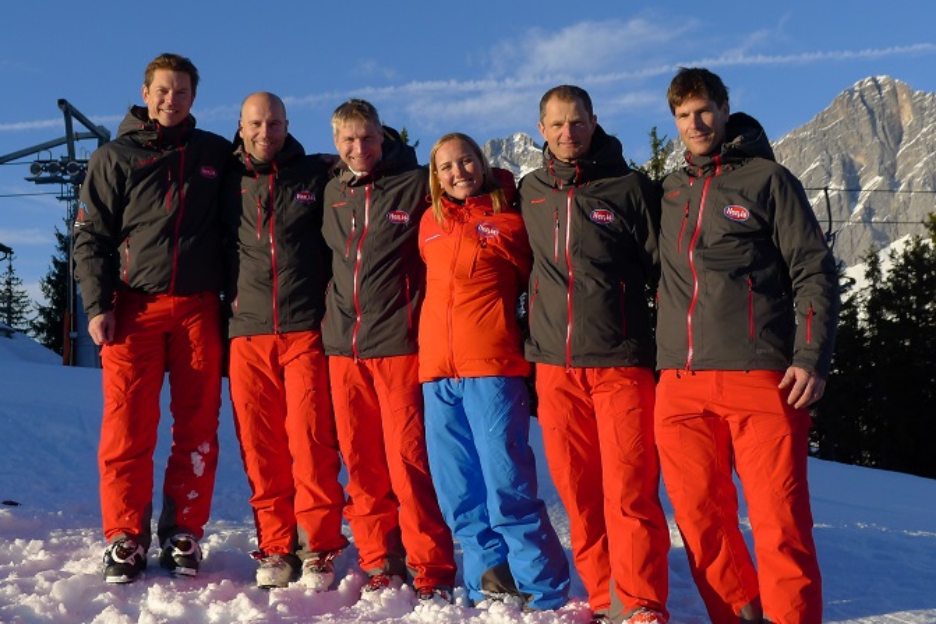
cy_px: 259
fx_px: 1456
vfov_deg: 24.1
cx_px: 384
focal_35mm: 56
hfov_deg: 35.5
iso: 80
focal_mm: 10
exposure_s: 1/640
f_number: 4
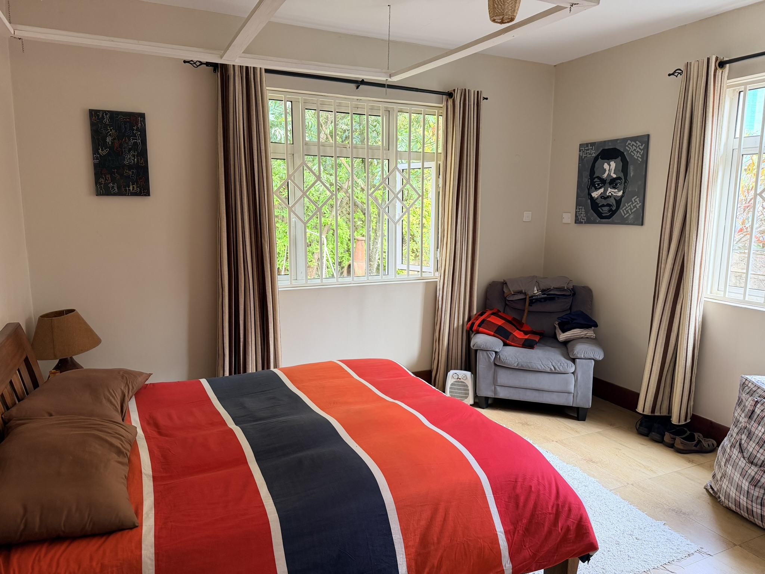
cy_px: 287
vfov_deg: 56.8
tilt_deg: -9.6
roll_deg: -0.6
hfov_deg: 71.6
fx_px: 530
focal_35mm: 24
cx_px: 382
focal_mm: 6.76
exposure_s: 1/79
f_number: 1.78
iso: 200
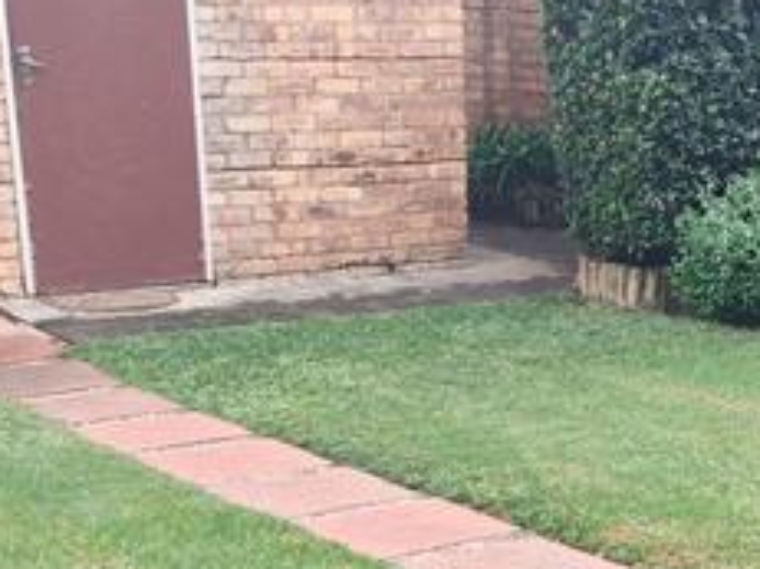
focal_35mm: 90
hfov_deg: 20.5
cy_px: 556
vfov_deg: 16.1
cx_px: 878
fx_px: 1975
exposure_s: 1/124
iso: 100
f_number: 1.8
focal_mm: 4.7
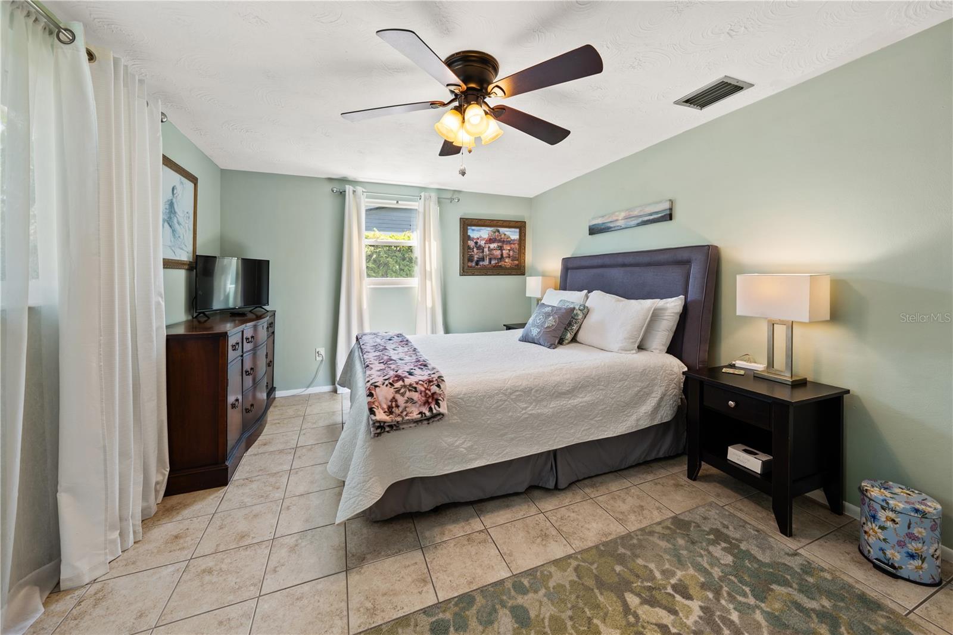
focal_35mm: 12
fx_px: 318
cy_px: 318
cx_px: 476
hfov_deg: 112.6
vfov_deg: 90.0
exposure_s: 1/6
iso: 100
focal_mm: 12
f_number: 5
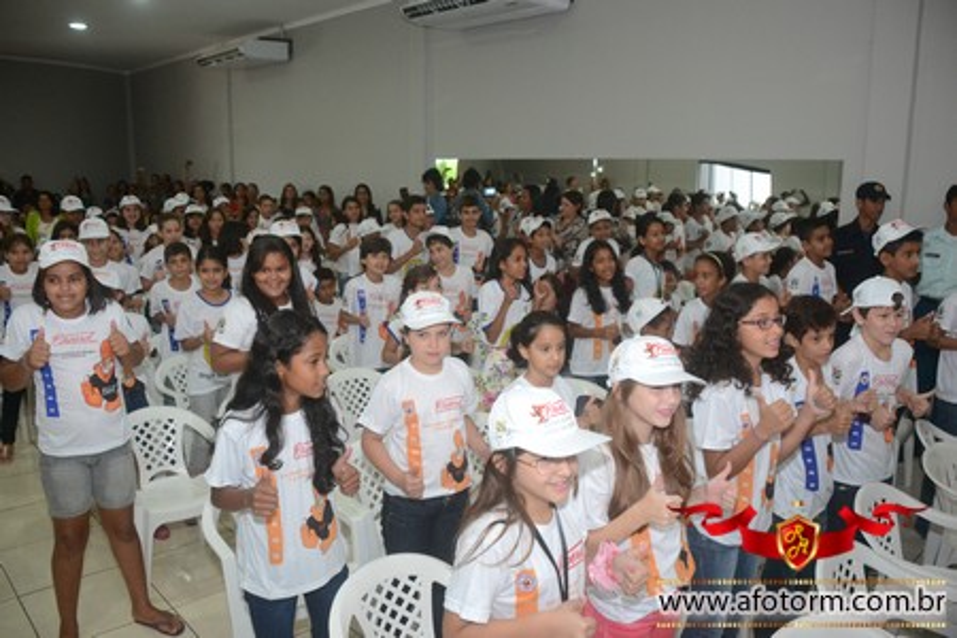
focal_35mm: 30
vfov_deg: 43.6
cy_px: 319
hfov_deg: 61.9
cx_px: 478
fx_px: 797
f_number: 3.5
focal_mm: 20
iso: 1600
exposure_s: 1/125
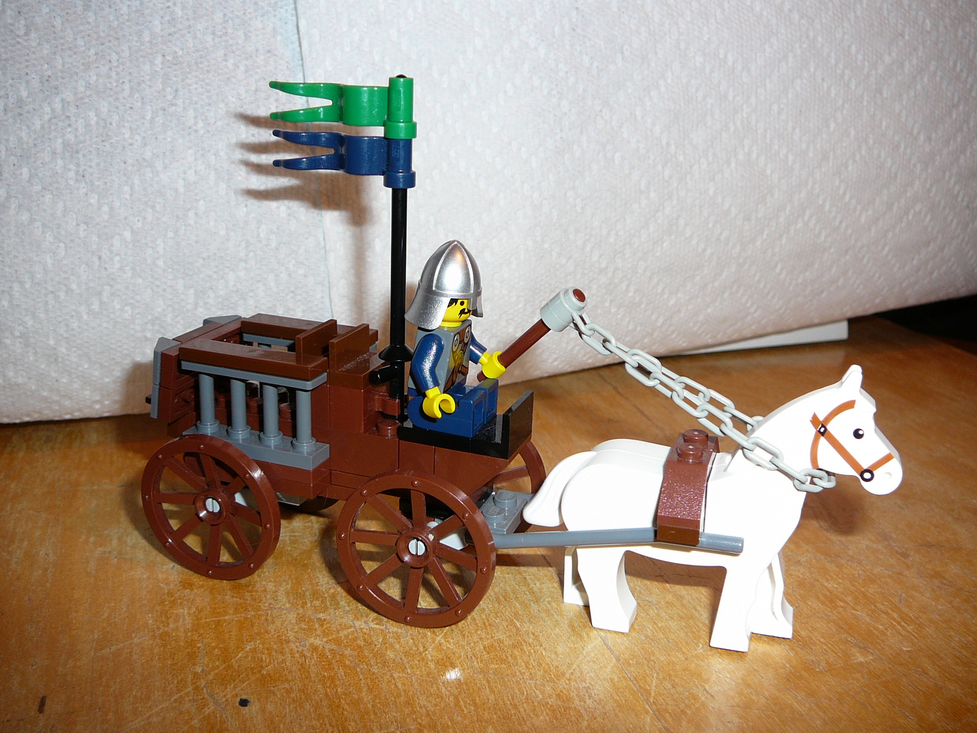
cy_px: 366
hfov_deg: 52.6
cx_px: 488
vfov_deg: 40.7
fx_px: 988
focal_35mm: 35
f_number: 2.8
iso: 80
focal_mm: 5.2
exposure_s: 1/30
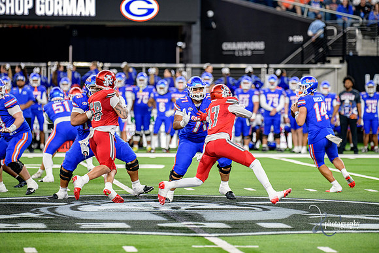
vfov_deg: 6.2
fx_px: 2317
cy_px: 126
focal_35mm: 220
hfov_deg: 9.4
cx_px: 190
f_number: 2.8
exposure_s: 1/400
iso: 1000
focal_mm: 220
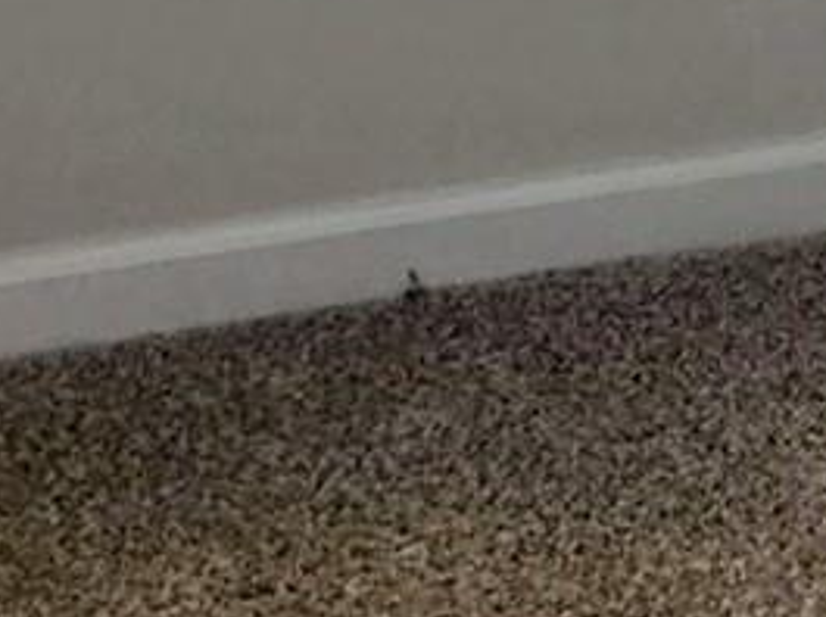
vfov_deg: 7.5
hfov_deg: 10.7
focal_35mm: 178
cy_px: -1095
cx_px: 1220
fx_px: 4242
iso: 32
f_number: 1.8
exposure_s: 1/180
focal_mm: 5.4
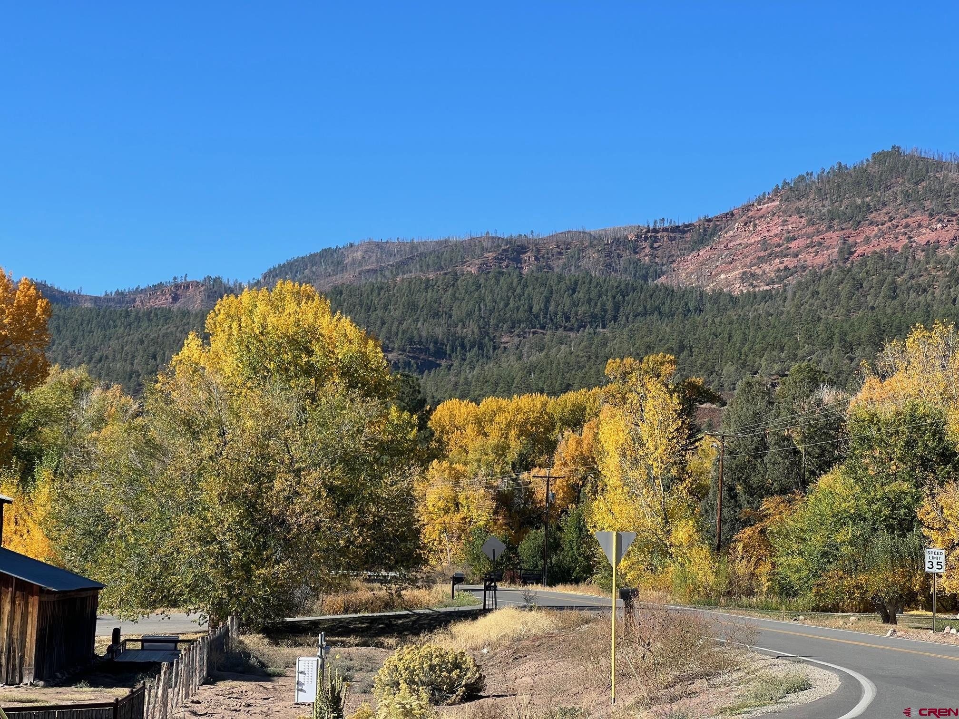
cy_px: 360
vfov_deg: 19.1
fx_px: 2133
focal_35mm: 77
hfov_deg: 25.3
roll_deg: -1.8
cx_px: 480
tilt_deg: +5.6
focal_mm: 9
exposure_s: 1/492
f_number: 2.8
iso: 32
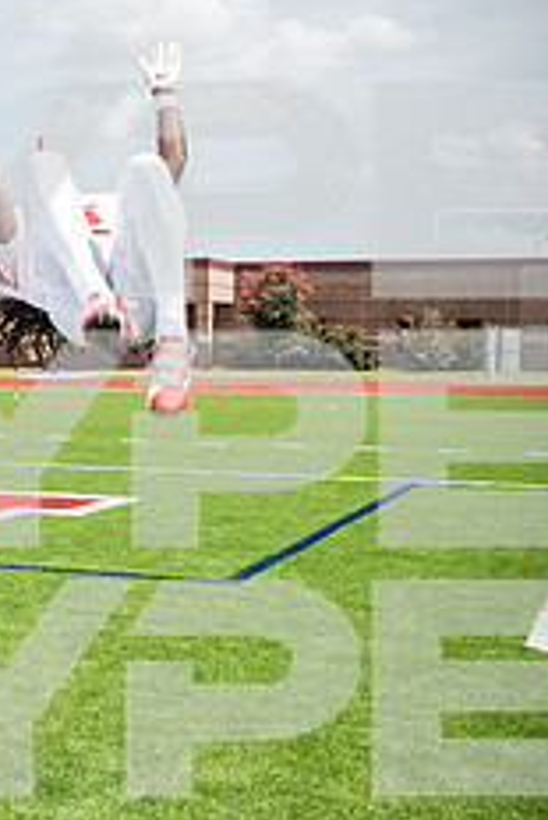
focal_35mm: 66
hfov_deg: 20.4
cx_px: 92
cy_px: 442
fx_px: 1505
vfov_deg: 30.5
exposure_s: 1/500
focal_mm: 34
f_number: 7.1
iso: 200
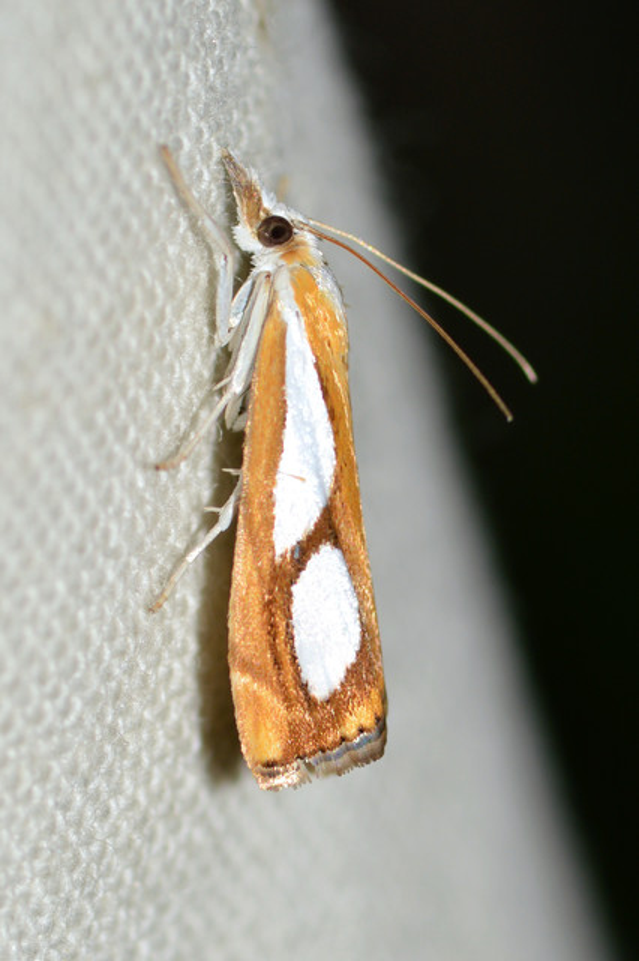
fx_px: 3998
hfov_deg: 9.1
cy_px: 480
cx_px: 320
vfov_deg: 13.7
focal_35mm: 150
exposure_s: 1/200
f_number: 13
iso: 100
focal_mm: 100
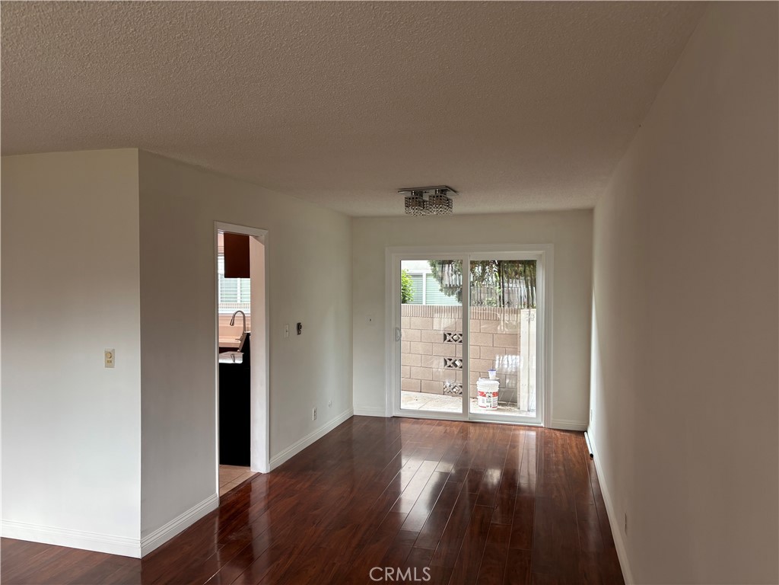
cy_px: 292
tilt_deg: -1.7
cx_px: 390
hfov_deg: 67.3
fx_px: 585
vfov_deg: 53.1
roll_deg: +0.7
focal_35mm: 26
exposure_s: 1/60
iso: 80
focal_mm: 5.96
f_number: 1.6
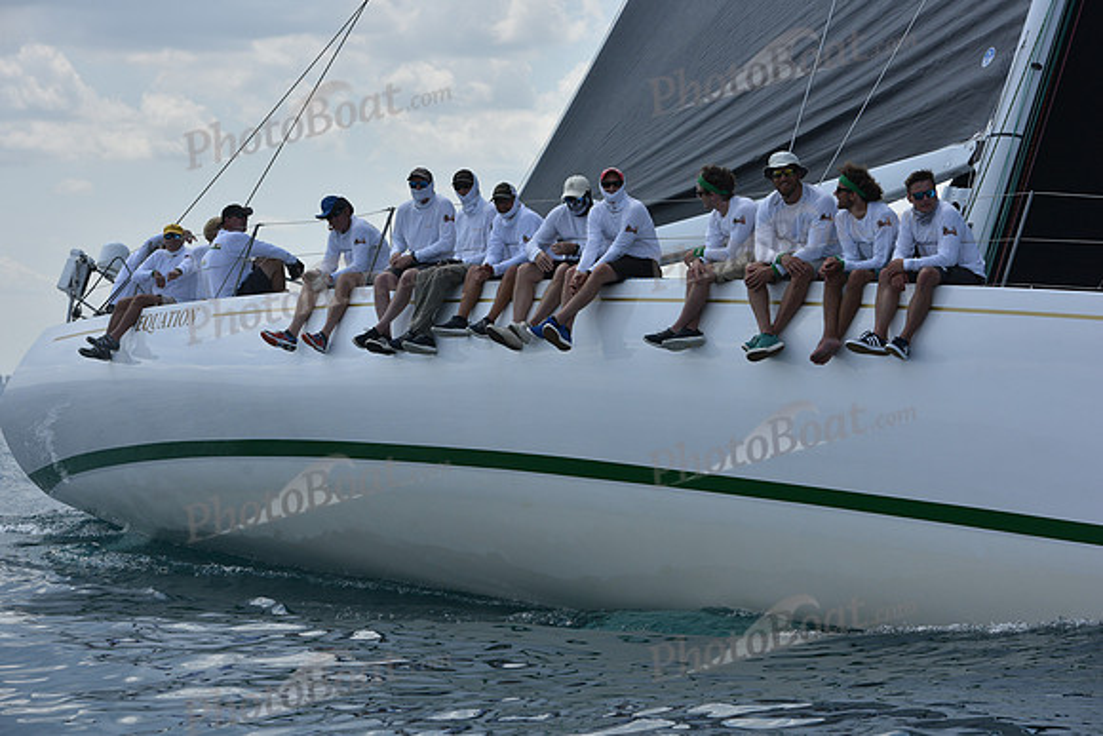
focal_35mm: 110
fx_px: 3371
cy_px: 368
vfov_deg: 12.5
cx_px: 552
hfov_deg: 18.6
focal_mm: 110
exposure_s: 1/1250
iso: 250
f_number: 8
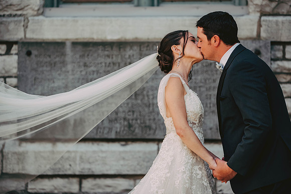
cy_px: 97
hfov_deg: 15.2
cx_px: 146
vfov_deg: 10.2
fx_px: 1091
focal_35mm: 135
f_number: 2.8
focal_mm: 135
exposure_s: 1/2500
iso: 1600
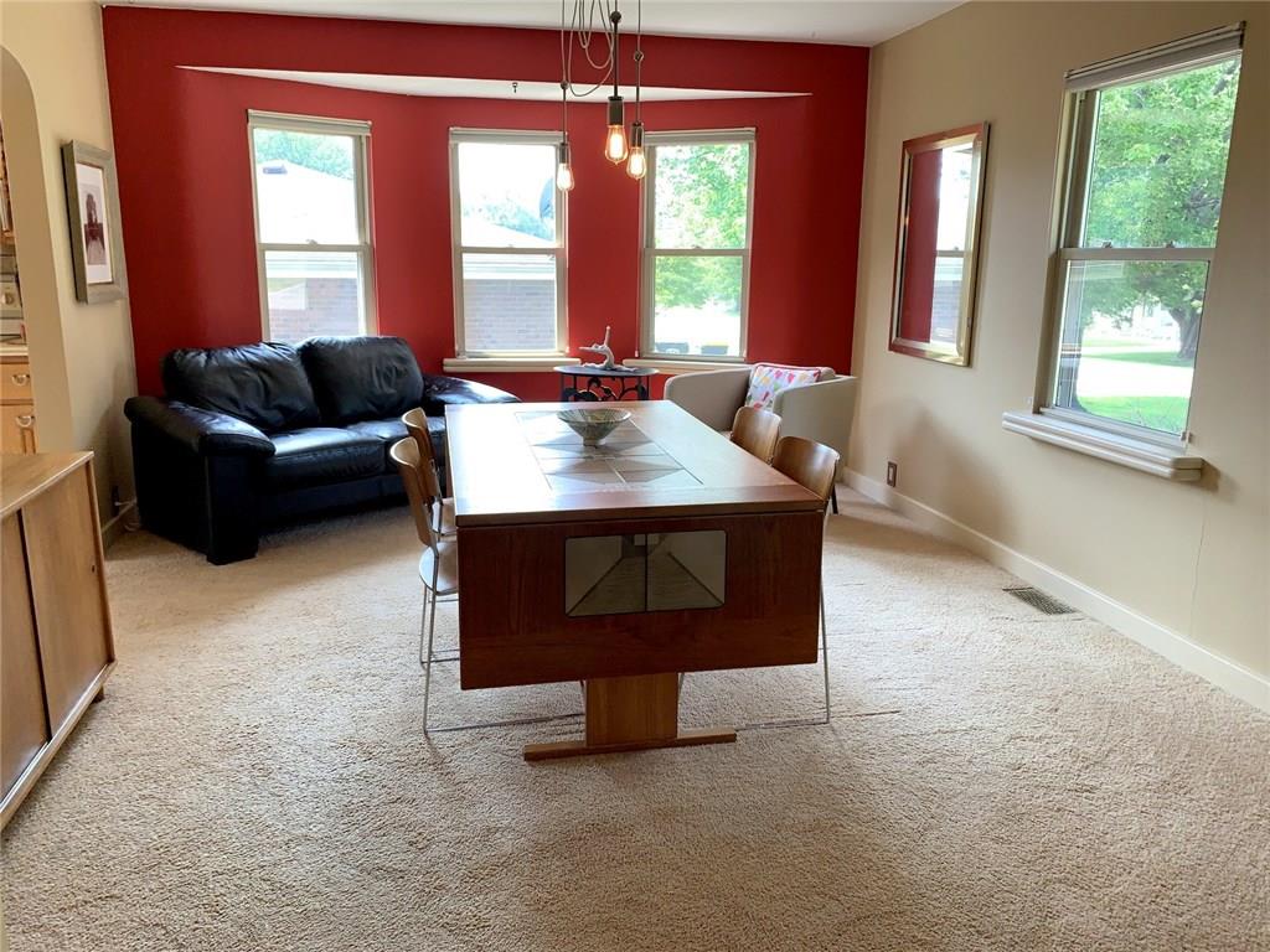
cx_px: 635
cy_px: 476
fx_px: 954
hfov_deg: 67.3
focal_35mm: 26
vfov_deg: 53.1
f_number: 1.8
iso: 80
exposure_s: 1/120
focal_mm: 4.25
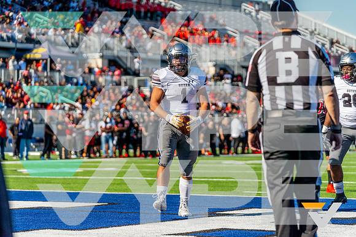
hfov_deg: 17.6
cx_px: 178
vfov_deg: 11.8
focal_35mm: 116
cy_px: 118
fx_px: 1147
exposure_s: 1/3200
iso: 400
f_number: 3.2
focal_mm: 116
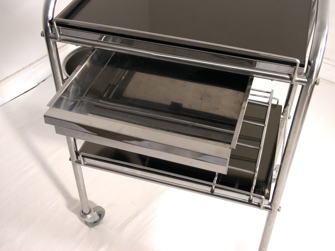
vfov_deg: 35.1
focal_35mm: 41
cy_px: 126
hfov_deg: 45.8
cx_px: 168
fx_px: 397
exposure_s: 1/15
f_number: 3.8
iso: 200
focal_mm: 7.5
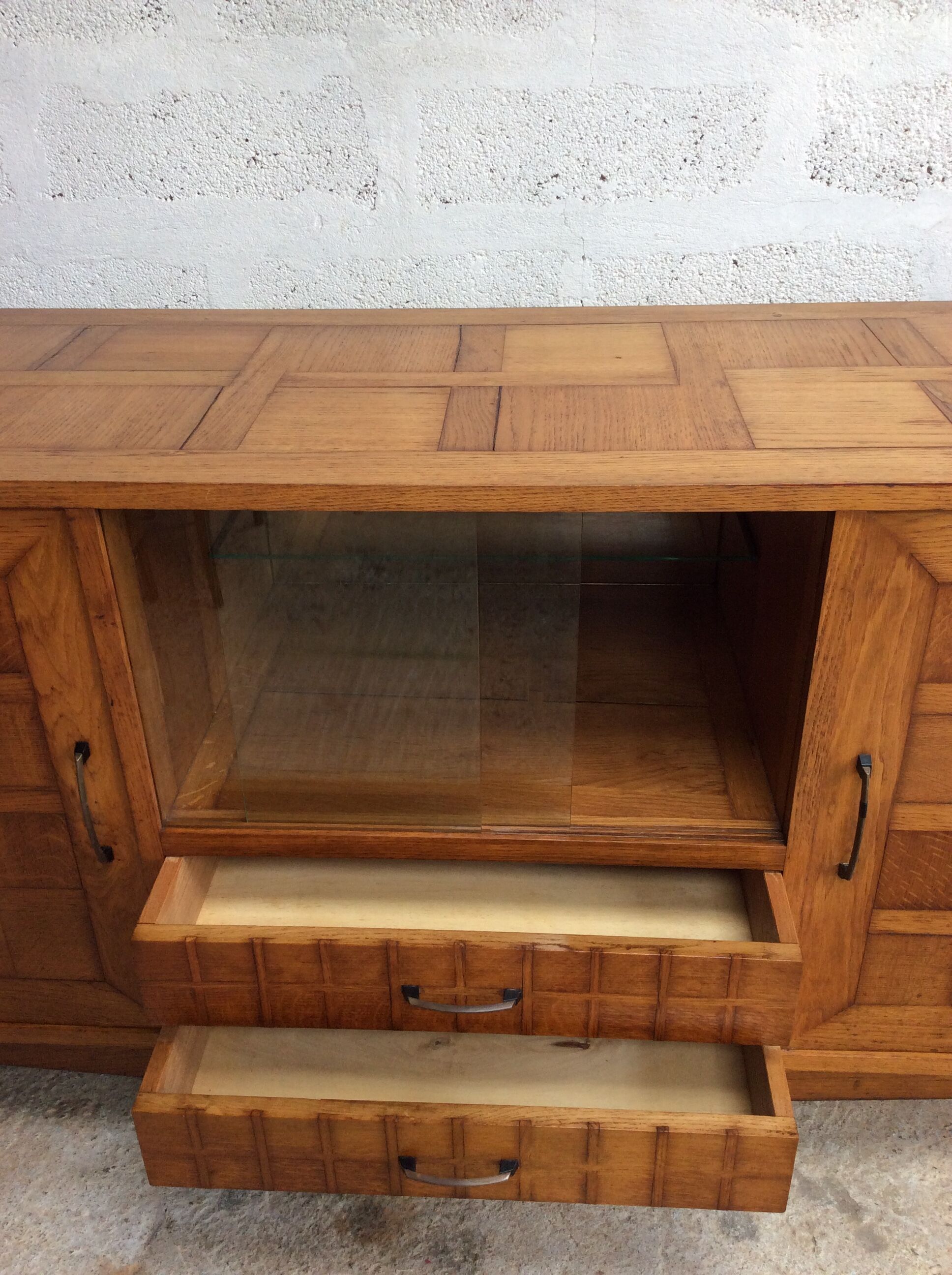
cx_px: 476
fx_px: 1177
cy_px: 638
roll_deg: +2.6
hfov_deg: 44.1
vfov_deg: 56.9
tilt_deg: -29.1
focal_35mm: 32
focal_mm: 3.3
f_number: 2.4
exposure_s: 1/100
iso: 50
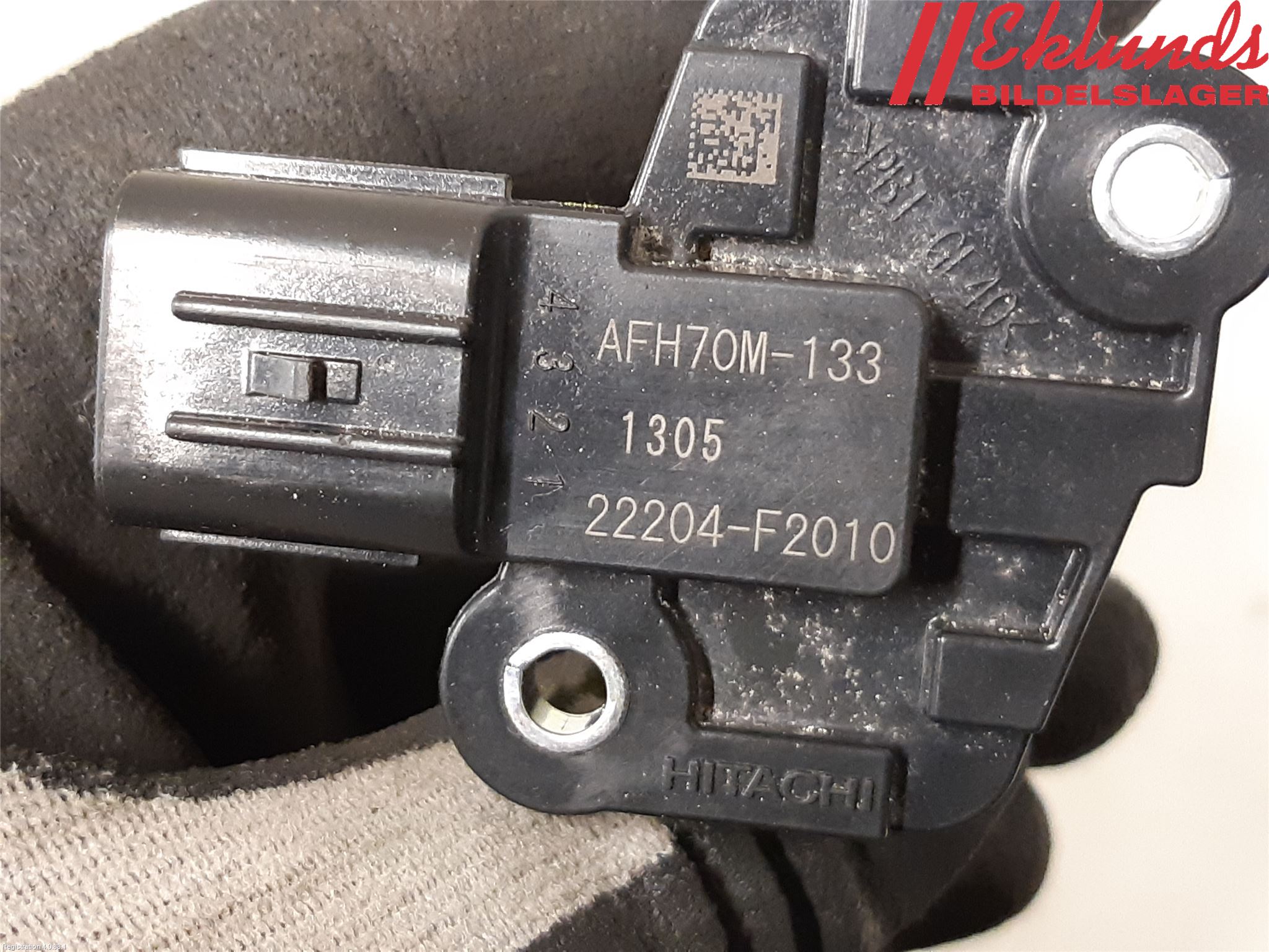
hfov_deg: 67.3
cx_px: 634
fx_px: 953
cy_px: 476
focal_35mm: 26
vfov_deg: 53.1
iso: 320
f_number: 1.7
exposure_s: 1/25
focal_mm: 3.93
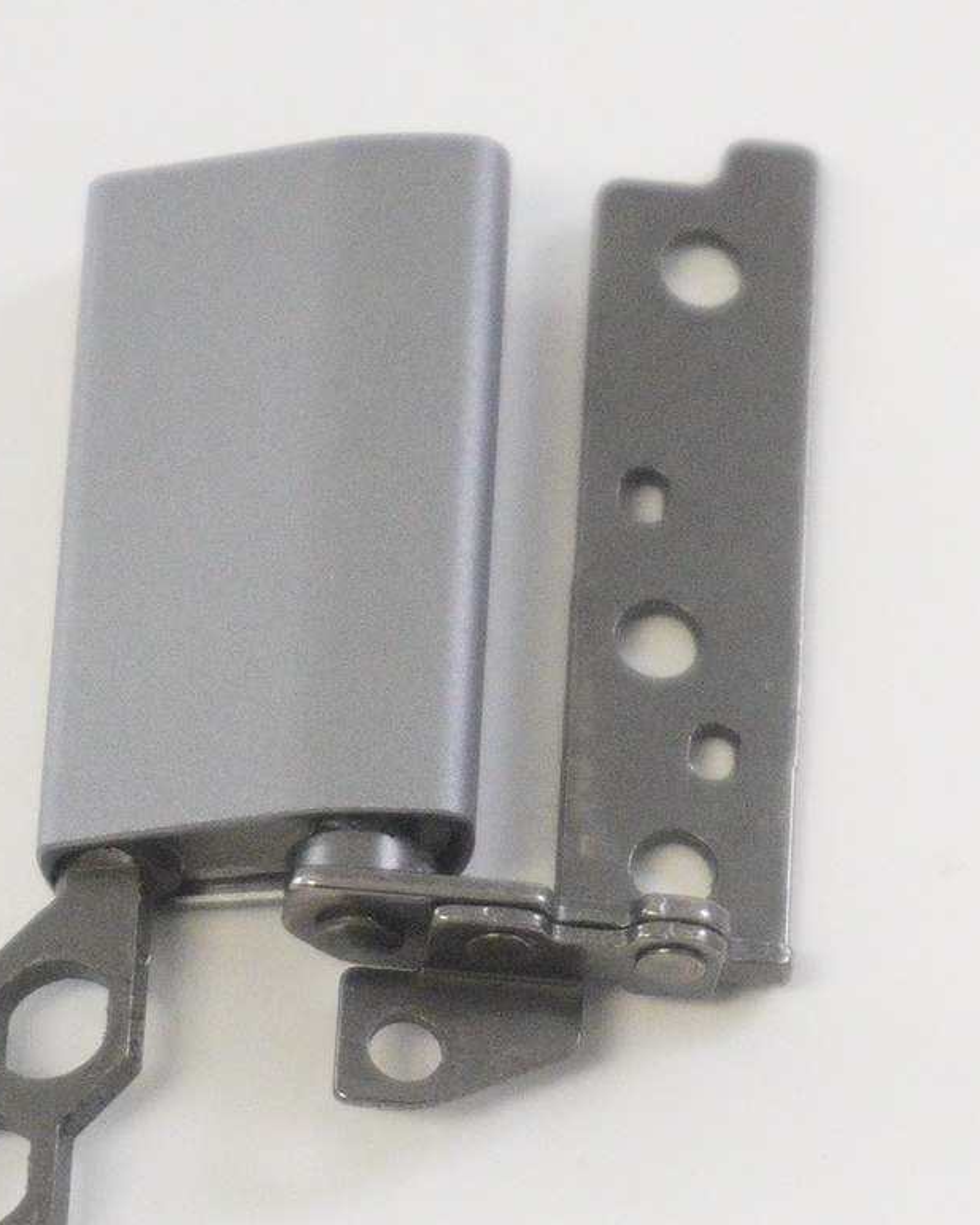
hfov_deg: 6.8
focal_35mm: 228
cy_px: 806
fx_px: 8265
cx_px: 1050
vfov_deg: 8.5
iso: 5000
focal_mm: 50
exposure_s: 1/250
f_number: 5.6
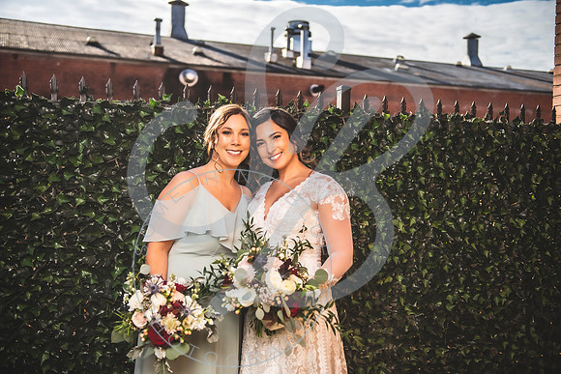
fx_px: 623
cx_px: 280
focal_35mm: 40
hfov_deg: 48.4
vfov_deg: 33.4
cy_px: 187
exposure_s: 1/1000
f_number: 2.8
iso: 100
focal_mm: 40
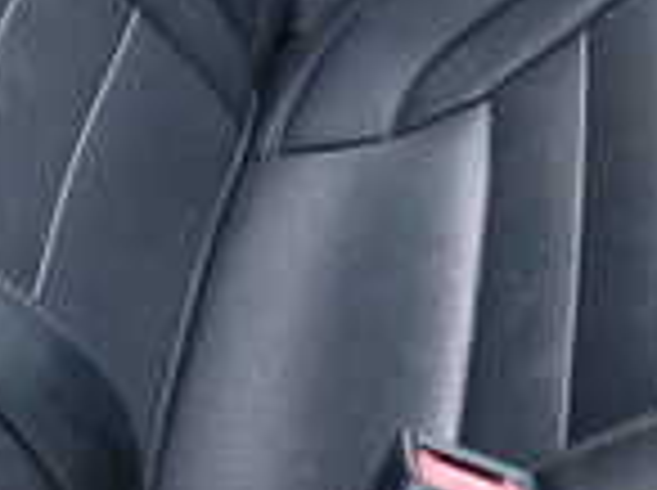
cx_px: 234
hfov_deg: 19.1
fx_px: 1952
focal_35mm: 103
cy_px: -121
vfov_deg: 13.8
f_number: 2
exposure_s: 1/100
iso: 200
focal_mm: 4.5
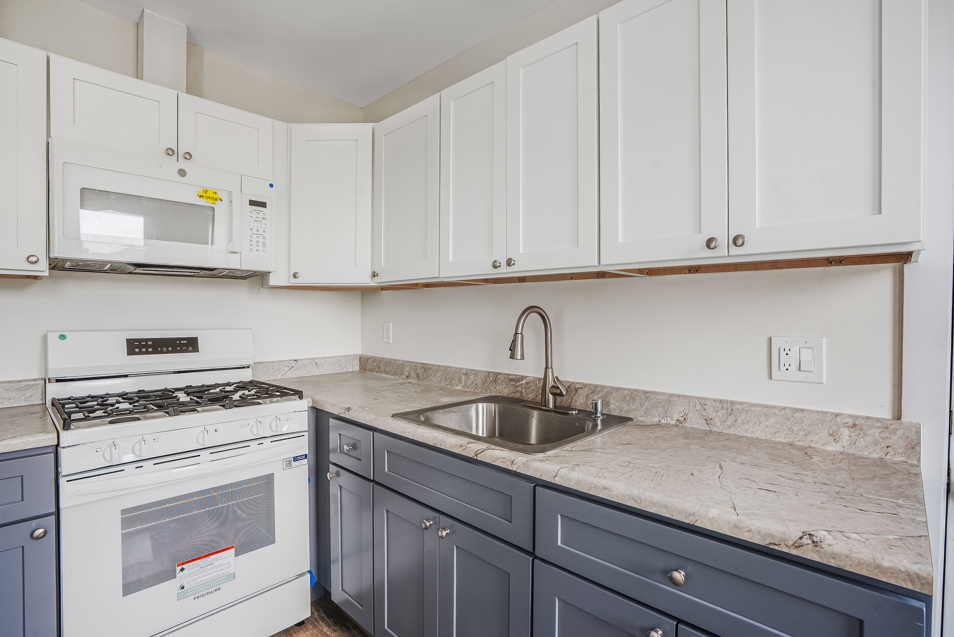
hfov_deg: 96.7
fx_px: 424
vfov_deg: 73.8
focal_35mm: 16
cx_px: 477
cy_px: 318
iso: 250
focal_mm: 16
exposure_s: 1/8
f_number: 9
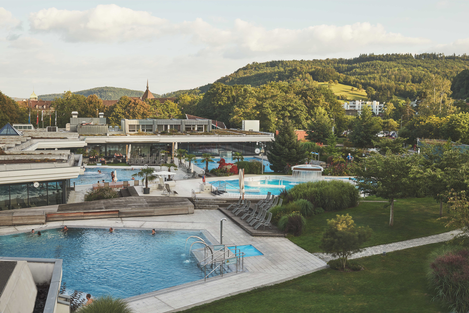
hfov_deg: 54.4
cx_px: 234
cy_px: 156
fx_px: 456
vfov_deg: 37.9
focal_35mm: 35
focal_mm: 35
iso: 200
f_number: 8
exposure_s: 1/200
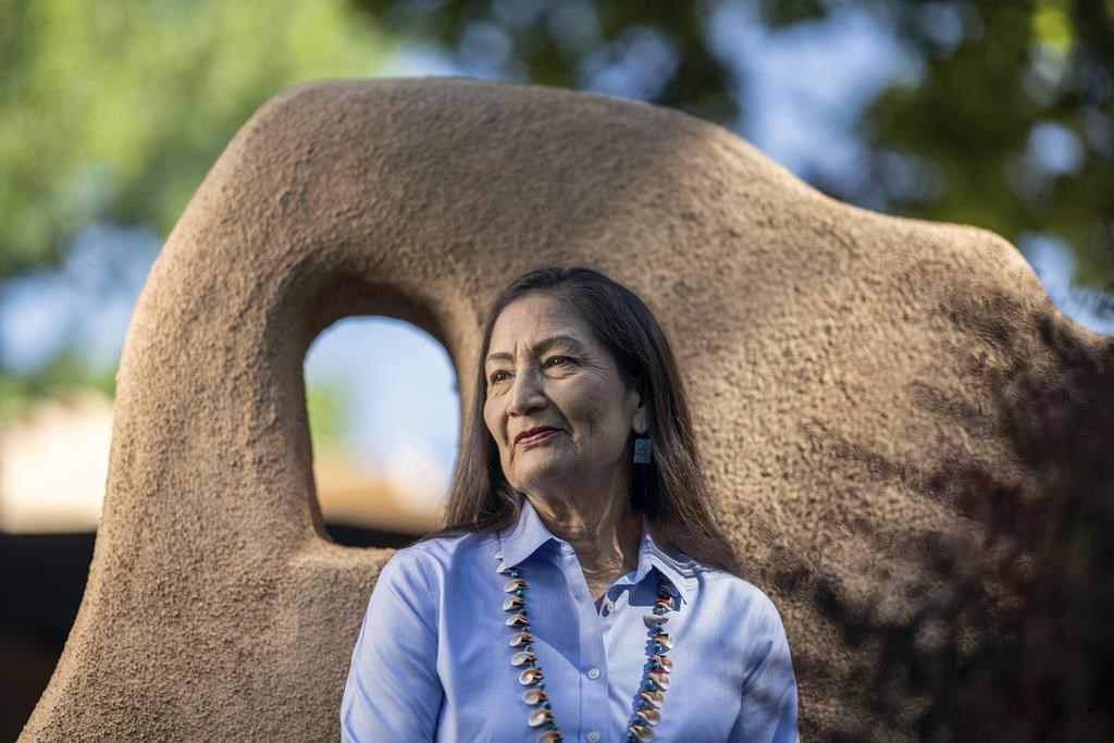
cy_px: 372
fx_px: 2630
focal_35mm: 85
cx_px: 557
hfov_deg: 23.9
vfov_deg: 16.1
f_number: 1.2
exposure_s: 1/2500
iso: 125
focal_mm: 85
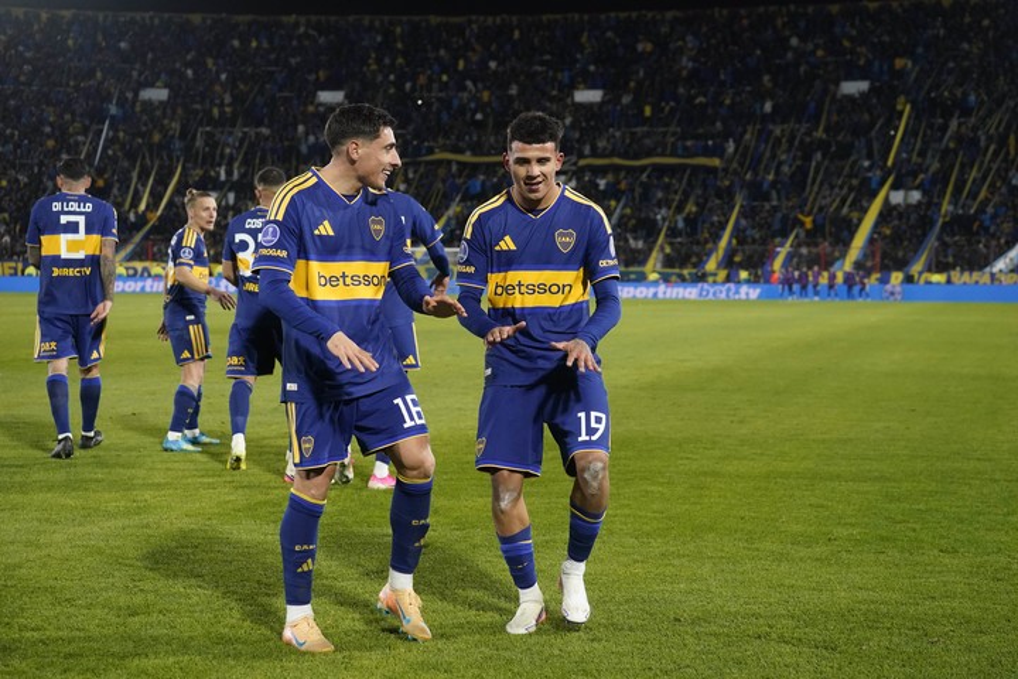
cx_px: 509
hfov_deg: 28.8
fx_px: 1979
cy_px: 340
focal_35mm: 70
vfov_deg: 19.5
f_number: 5.6
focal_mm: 70
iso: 5000
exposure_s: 1/1000
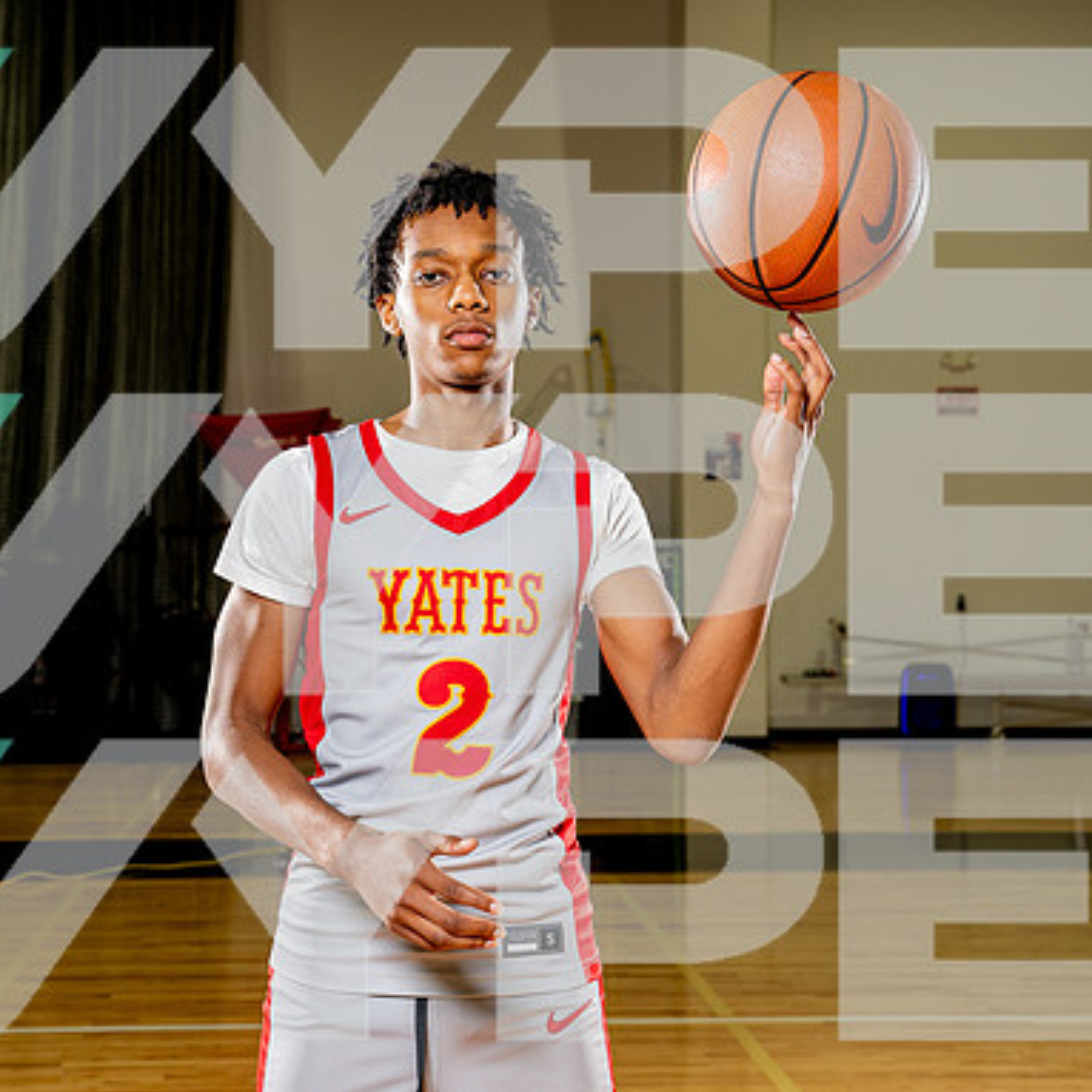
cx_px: 450
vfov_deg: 29.6
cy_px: 546
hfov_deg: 29.5
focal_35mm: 58
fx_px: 2070
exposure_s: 1/250
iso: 250
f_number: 5
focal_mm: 45
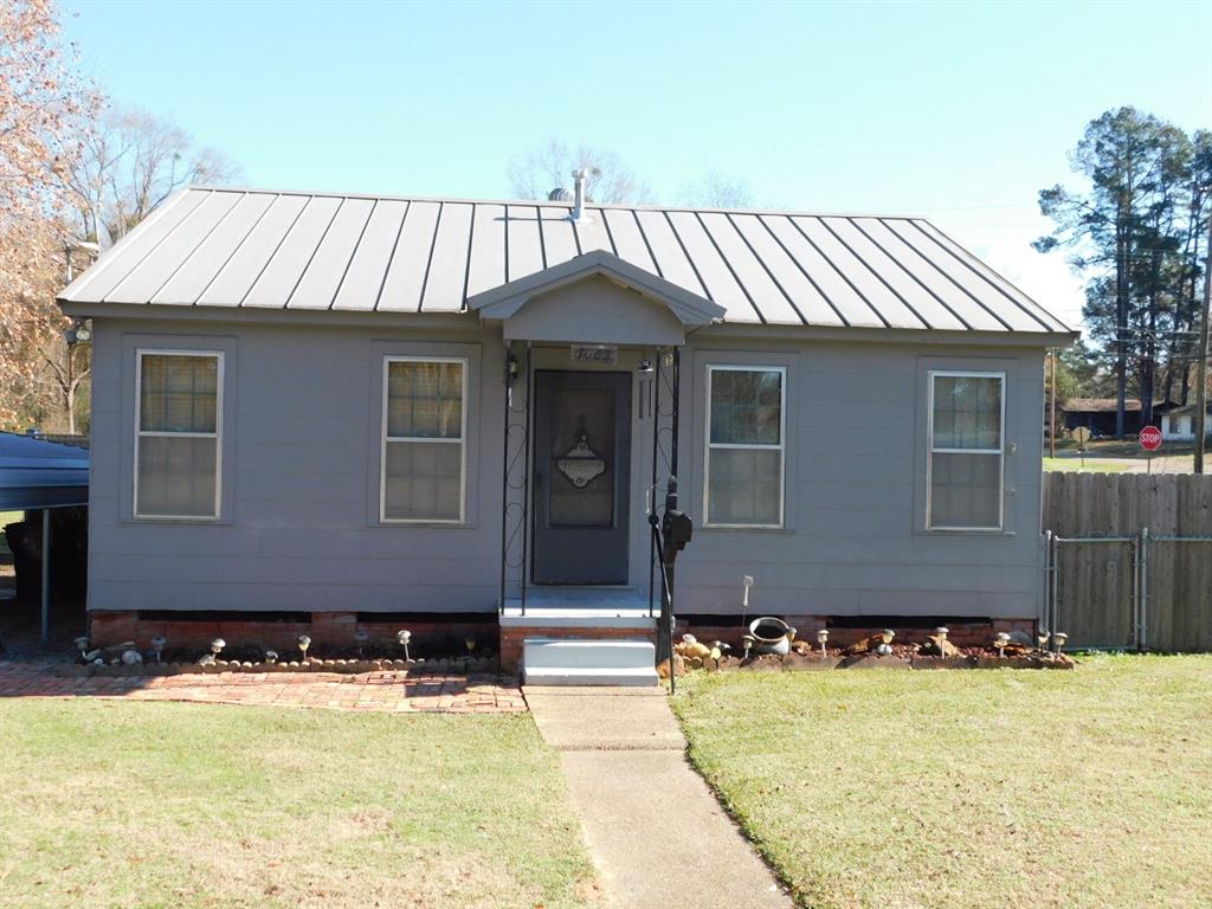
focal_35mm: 36
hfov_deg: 51.4
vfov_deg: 39.7
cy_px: 454
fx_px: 1260
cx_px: 606
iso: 125
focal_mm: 6.3
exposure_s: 1/400
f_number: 3.5
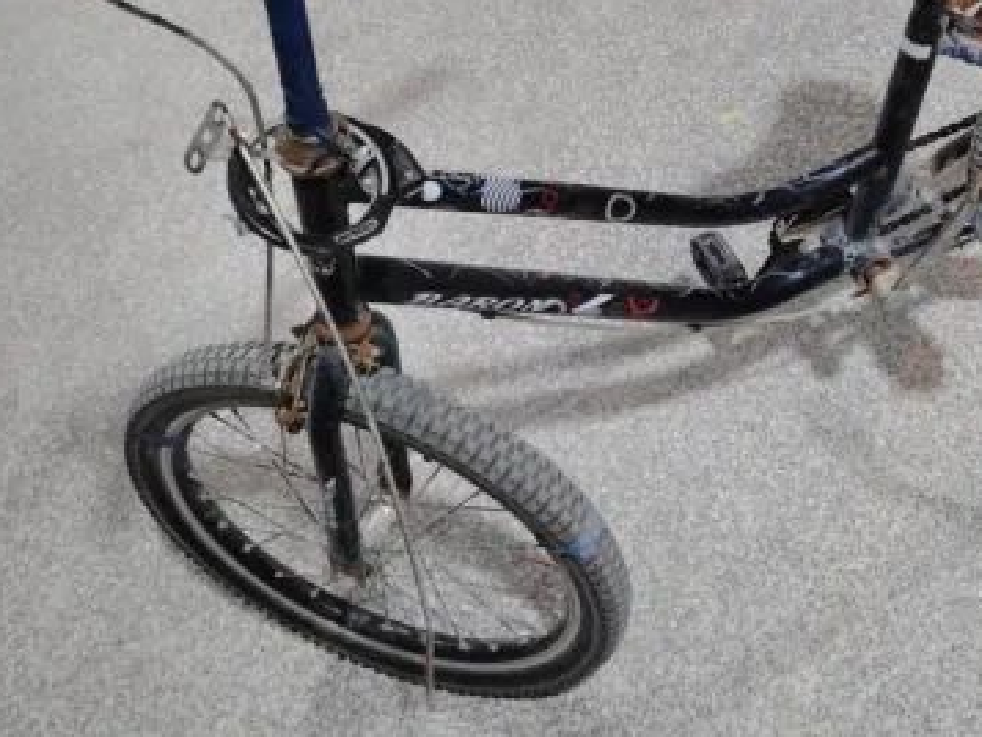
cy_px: 168
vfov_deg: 32.8
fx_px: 1220
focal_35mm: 43
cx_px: 668
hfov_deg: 43.1
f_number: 1.75
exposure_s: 1/100
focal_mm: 5.25
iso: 4763
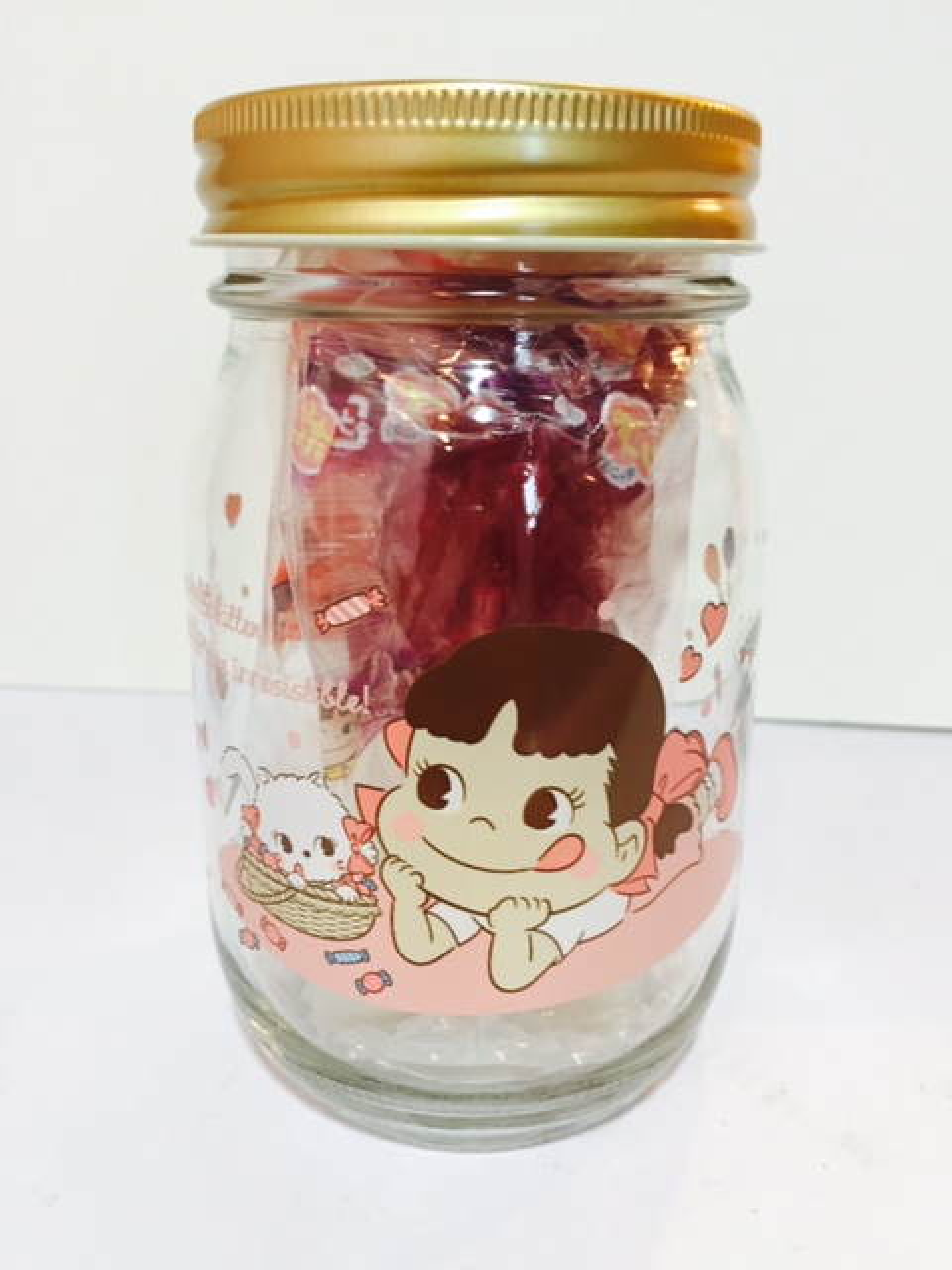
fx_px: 1063
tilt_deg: -15.8
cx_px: 476
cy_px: 635
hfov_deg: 48.2
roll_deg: -0.9
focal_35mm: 29
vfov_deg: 61.7
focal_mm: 4.15
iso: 80
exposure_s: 1/33
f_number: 2.2
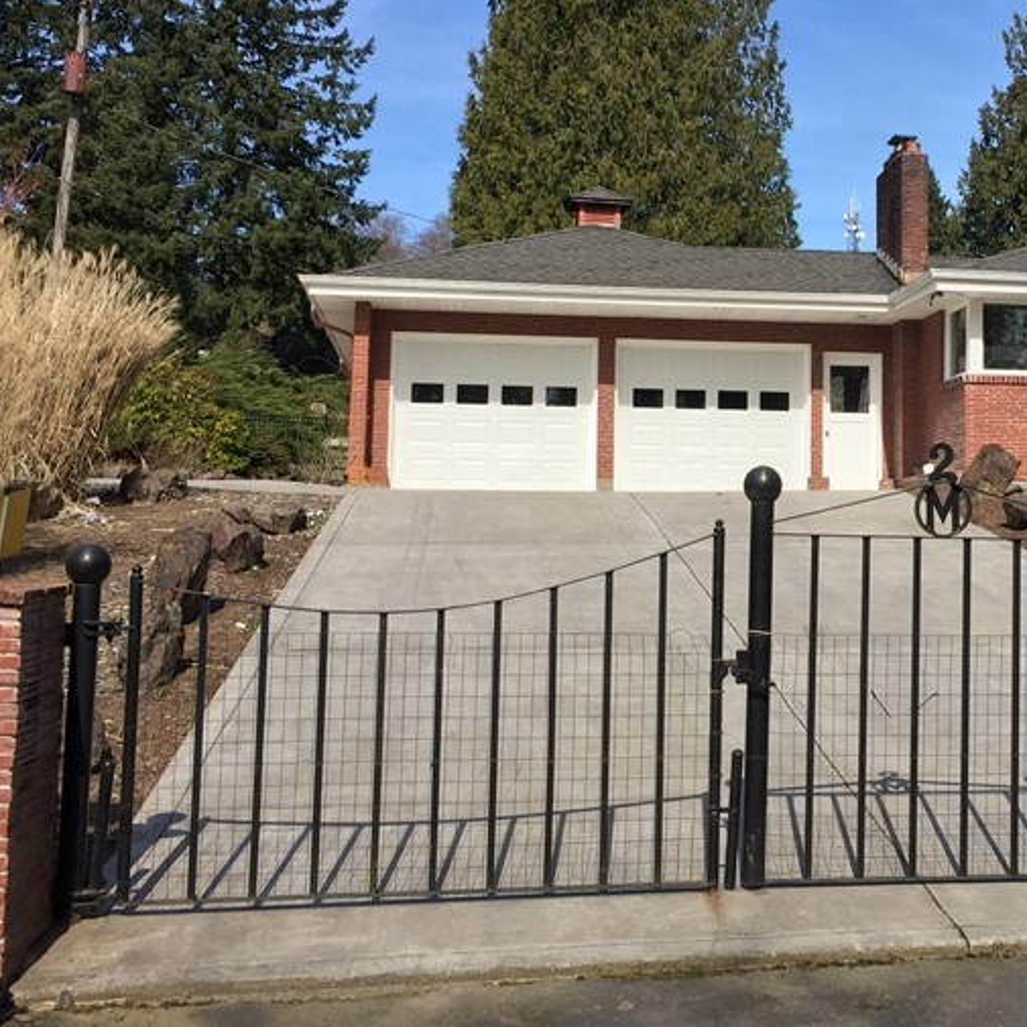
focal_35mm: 52
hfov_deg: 31.8
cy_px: 376
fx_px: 1745
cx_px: 842
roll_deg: -0.2
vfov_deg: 32.6
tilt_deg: +8.4
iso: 32
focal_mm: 4.15
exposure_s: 1/1721
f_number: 2.2
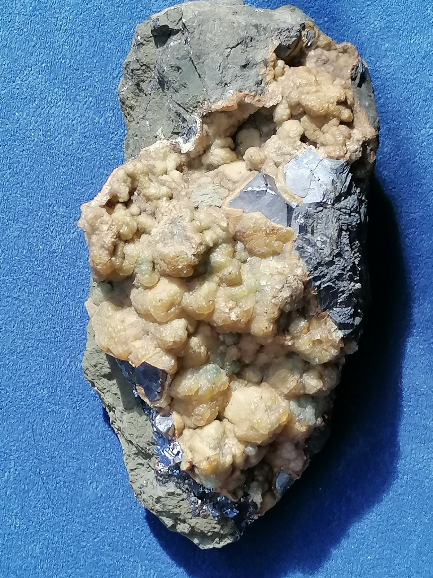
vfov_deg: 22.3
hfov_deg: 16.8
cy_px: 289
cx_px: 216
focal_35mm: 88
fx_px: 1468
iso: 80
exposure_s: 1/100
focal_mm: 4.75
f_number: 1.8
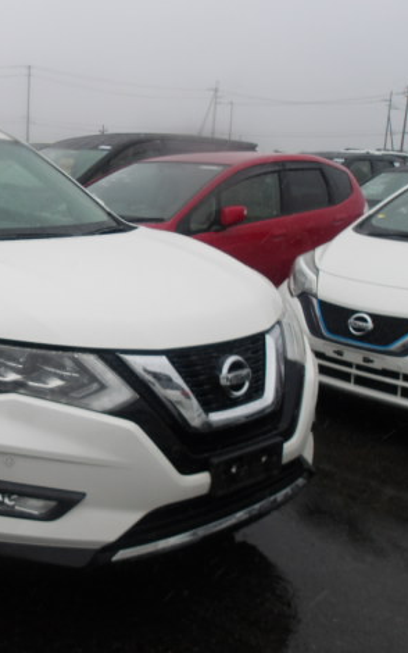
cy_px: 321
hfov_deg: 30.3
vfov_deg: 50.4
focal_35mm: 39
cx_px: -7
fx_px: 693
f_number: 3
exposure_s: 1/434
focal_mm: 4.9
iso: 100
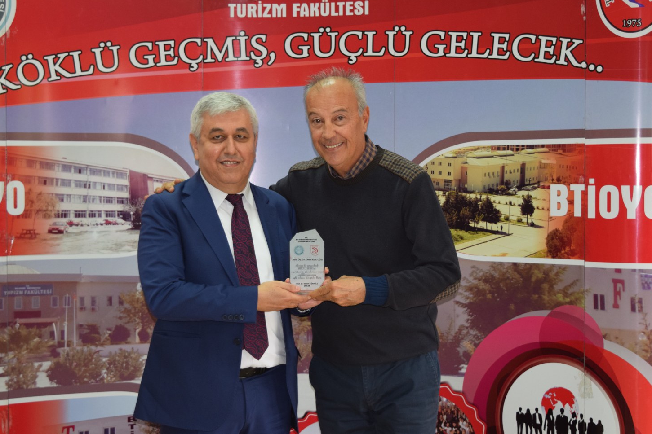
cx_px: 295
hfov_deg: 30.1
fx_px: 1213
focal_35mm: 67
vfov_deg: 20.3
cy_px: 209
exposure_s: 1/80
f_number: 4.8
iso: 800
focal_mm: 40
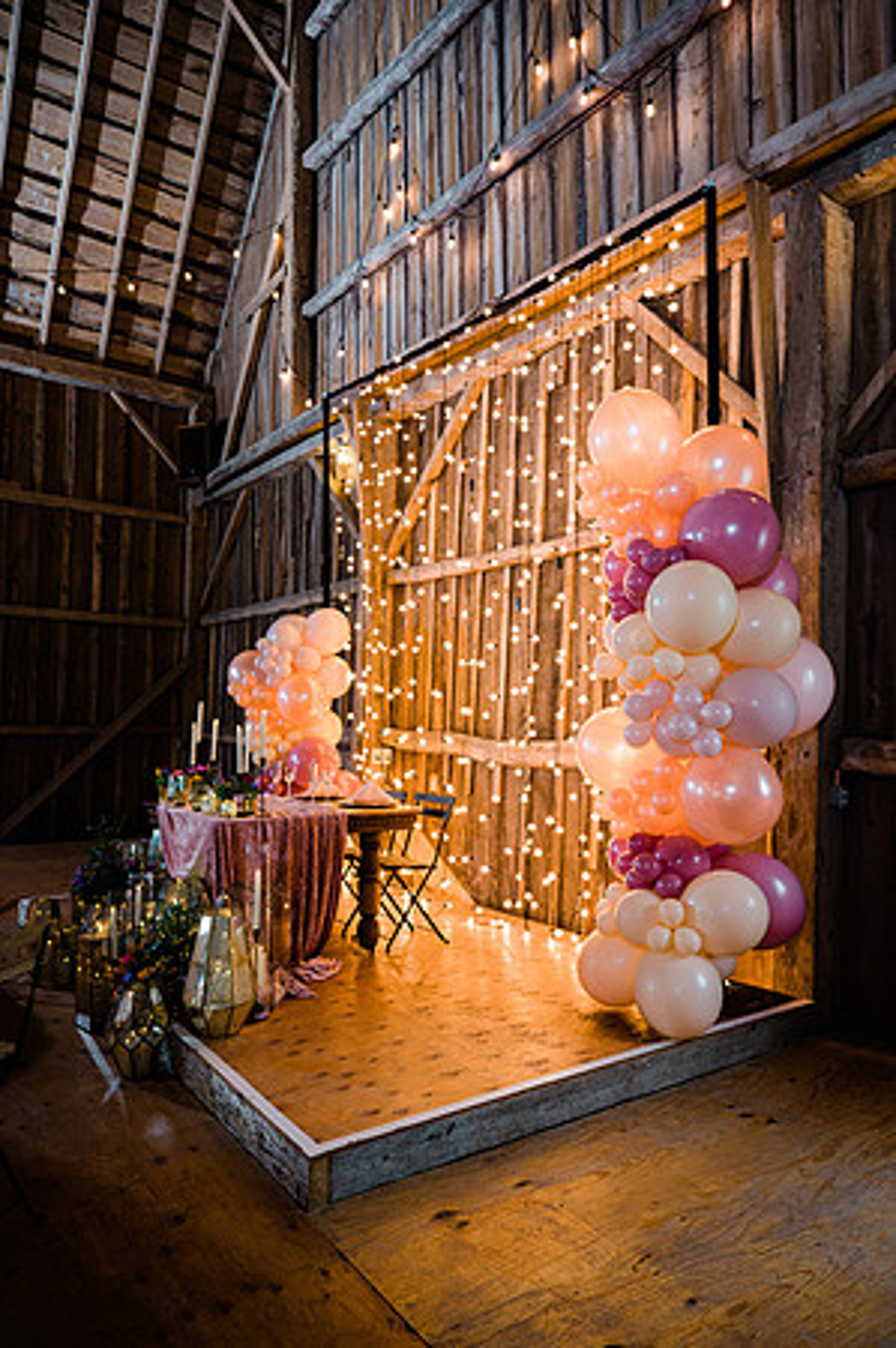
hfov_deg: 53.0
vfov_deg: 73.8
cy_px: 674
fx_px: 898
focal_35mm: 24
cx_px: 448
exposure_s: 1/200
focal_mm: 24
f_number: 3.5
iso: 1250
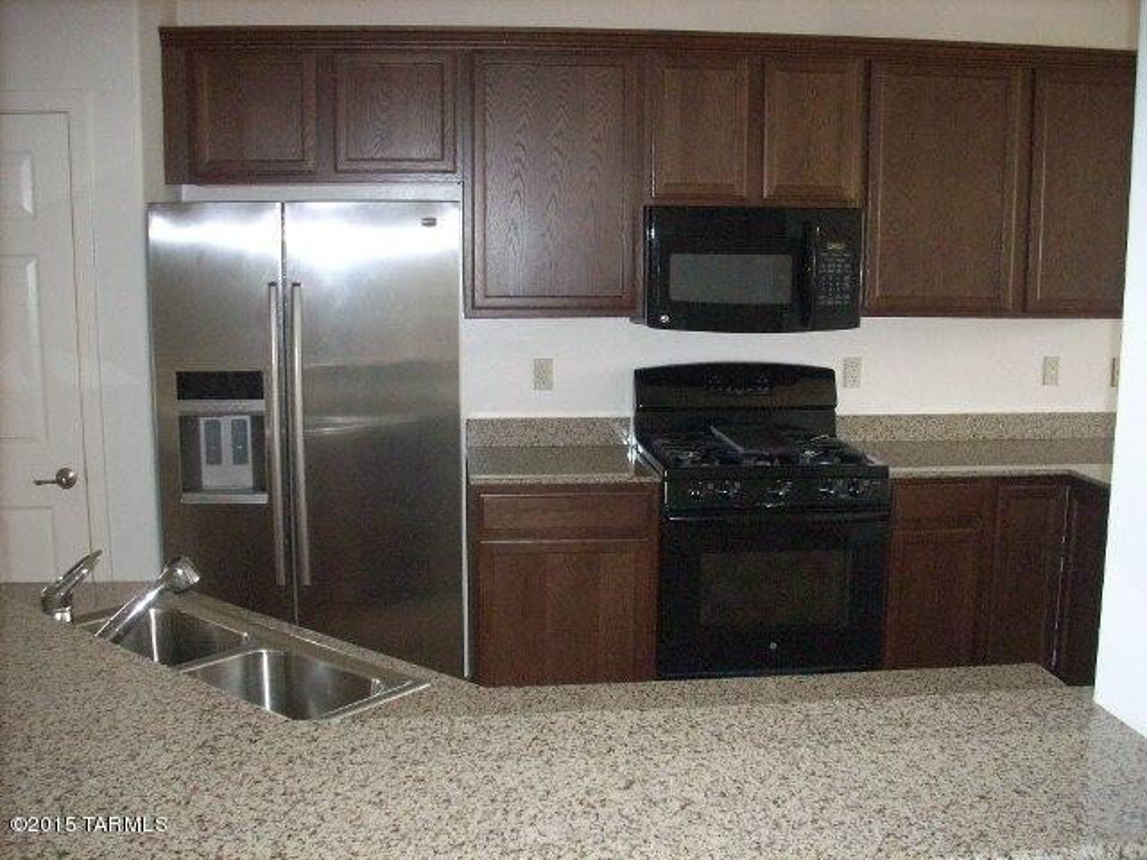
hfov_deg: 50.1
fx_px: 1226
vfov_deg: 38.7
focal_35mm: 37
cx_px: 574
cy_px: 430
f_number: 2.8
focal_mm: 6.2
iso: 400
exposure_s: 1/60
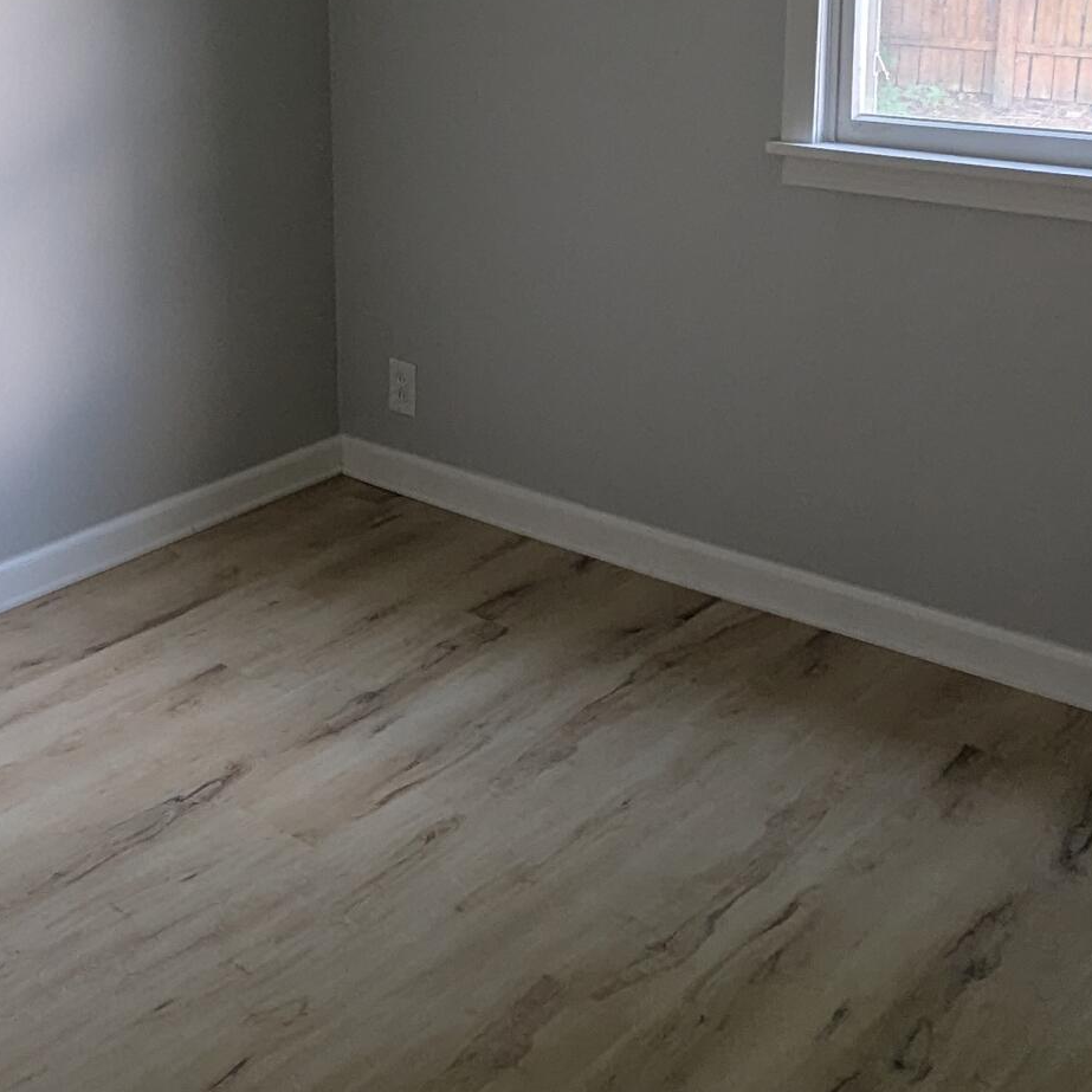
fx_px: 1642
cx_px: 328
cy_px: 279
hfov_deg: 36.3
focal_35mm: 46
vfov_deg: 36.0
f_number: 2.2
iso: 108
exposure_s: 1/23.8
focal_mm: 2.35
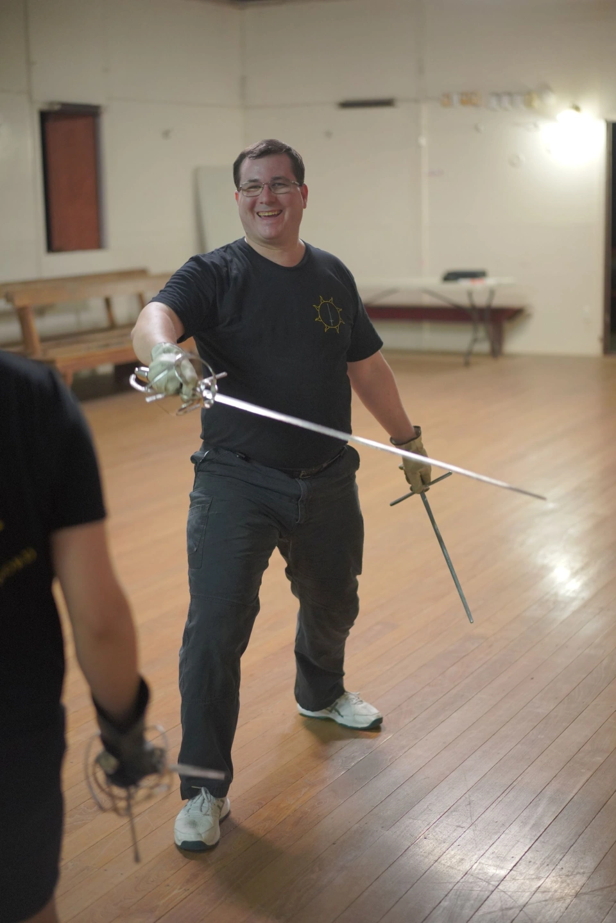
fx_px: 1412
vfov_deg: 36.2
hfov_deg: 24.6
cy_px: 462
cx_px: 308
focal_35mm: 55
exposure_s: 1/200
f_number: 1.8
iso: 3200
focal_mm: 55
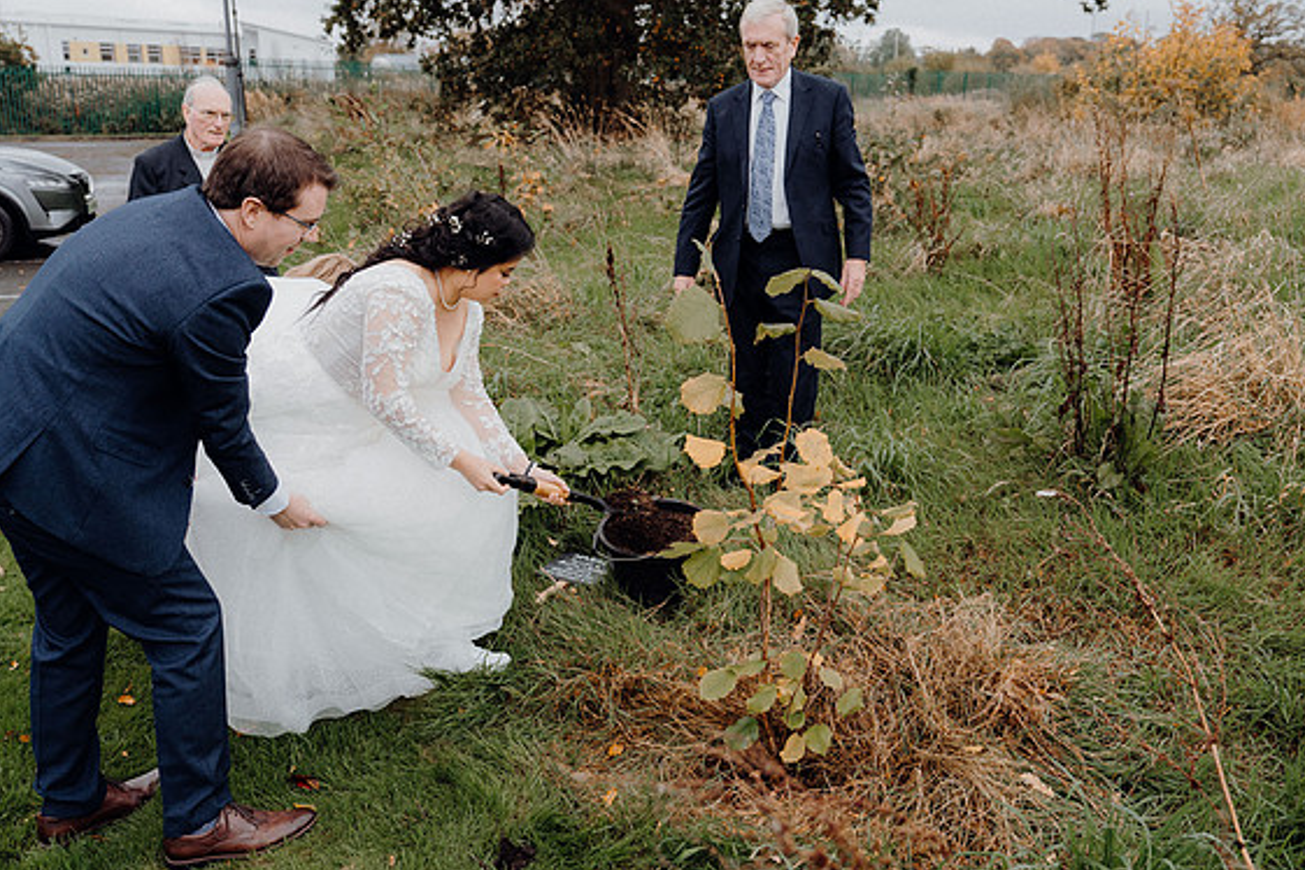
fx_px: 1124
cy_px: 432
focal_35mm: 31
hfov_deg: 60.3
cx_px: 651
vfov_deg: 42.3
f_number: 3.5
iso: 640
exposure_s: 1/160
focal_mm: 30
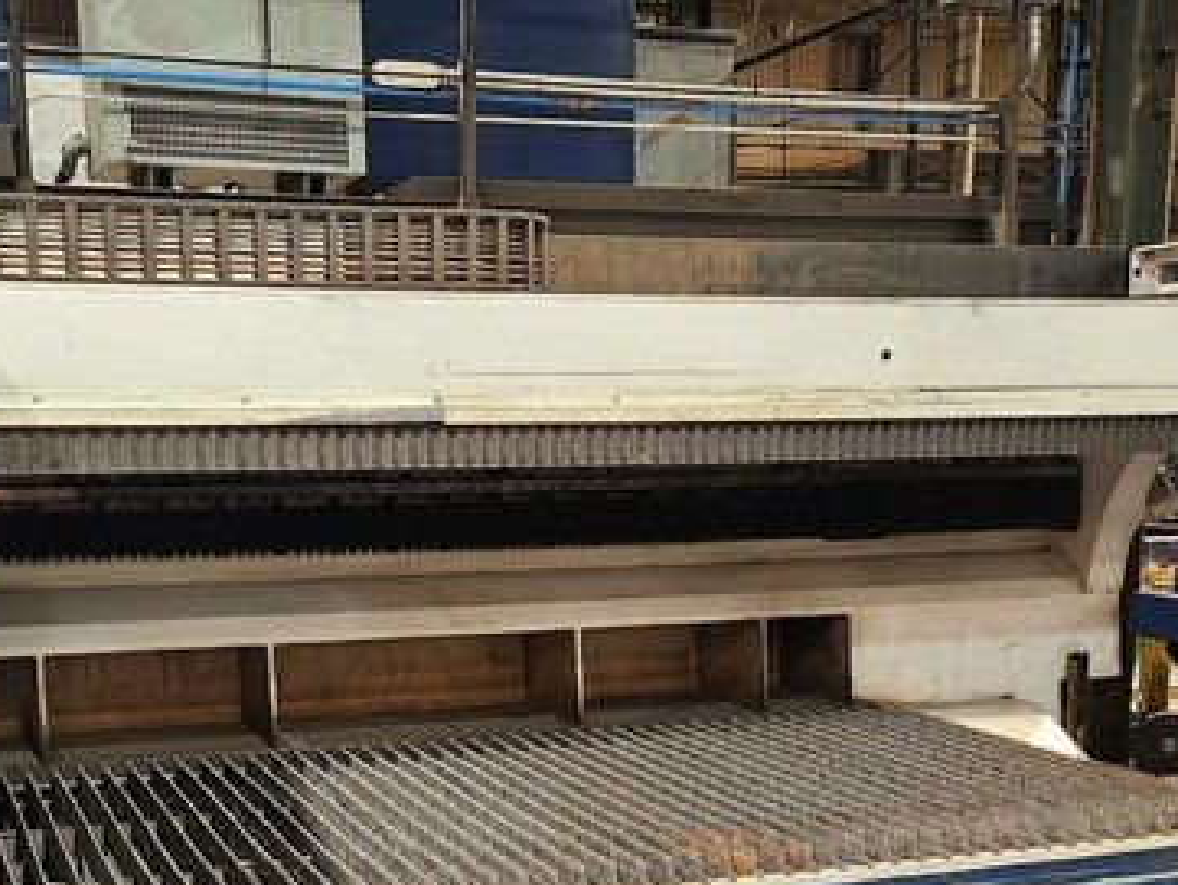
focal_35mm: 51
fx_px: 1736
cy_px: 738
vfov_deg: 27.8
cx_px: 529
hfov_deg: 37.4
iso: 250
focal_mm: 5.4
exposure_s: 1/120
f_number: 1.8
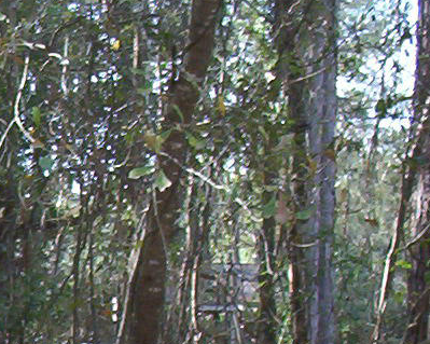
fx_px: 1985
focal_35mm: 156
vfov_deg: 9.7
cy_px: 469
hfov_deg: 11.7
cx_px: -269
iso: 100
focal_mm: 6
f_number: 4.5
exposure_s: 1/71.7
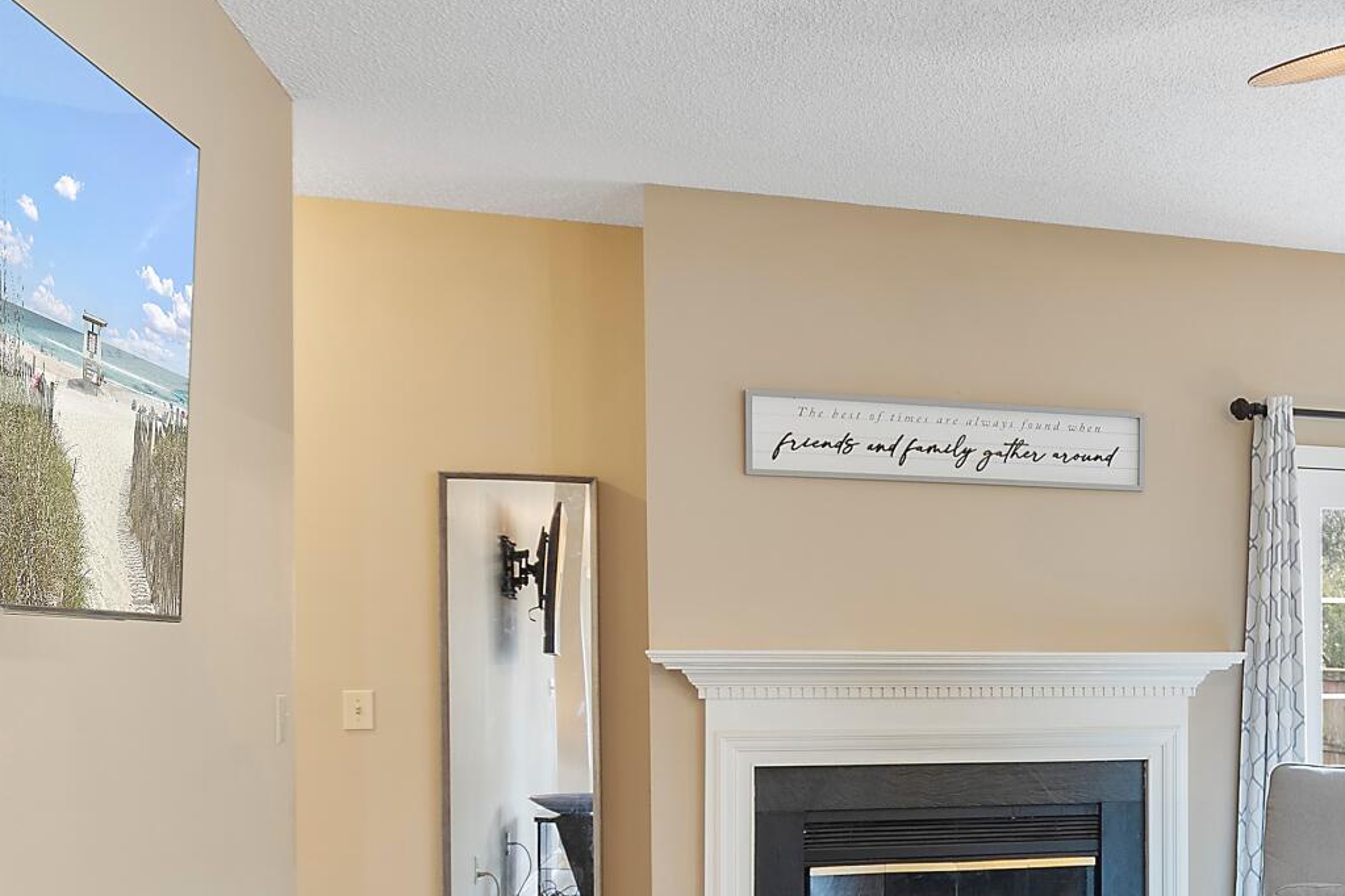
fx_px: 1644
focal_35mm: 44
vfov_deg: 30.0
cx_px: 1544
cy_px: 686
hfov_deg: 36.3
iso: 100
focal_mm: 10
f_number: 4.5
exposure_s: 1
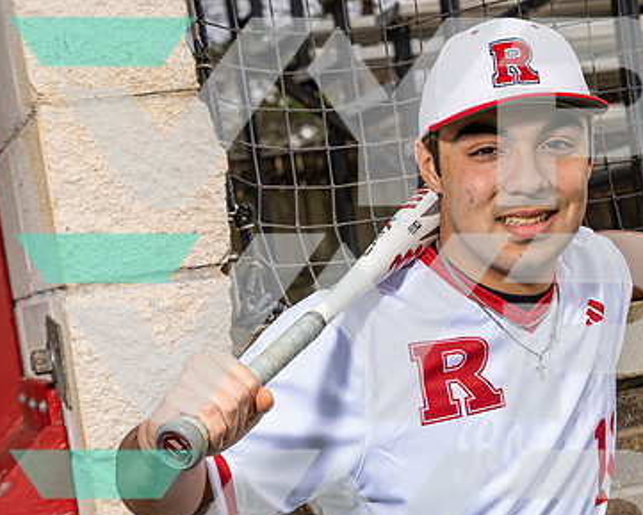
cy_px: 329
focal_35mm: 92
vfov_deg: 16.7
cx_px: 468
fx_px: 1751
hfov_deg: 20.7
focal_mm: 61
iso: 100
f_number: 6.3
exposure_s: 1/250
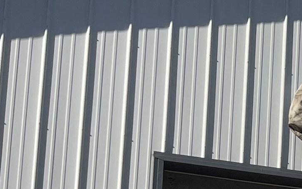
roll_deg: +0.7
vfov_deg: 8.6
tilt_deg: +8.3
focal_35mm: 148
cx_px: 806
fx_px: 1218
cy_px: 325
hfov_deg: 11.0
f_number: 1.6
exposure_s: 1/6579
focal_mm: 5.1
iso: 32
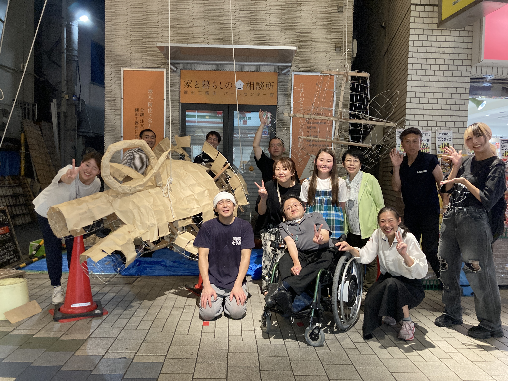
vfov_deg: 49.7
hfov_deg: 63.4
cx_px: 254
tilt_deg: -3.2
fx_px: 411
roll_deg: -0.8
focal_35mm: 28
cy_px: 190
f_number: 1.8
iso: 320
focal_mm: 3.99
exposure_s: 1/50
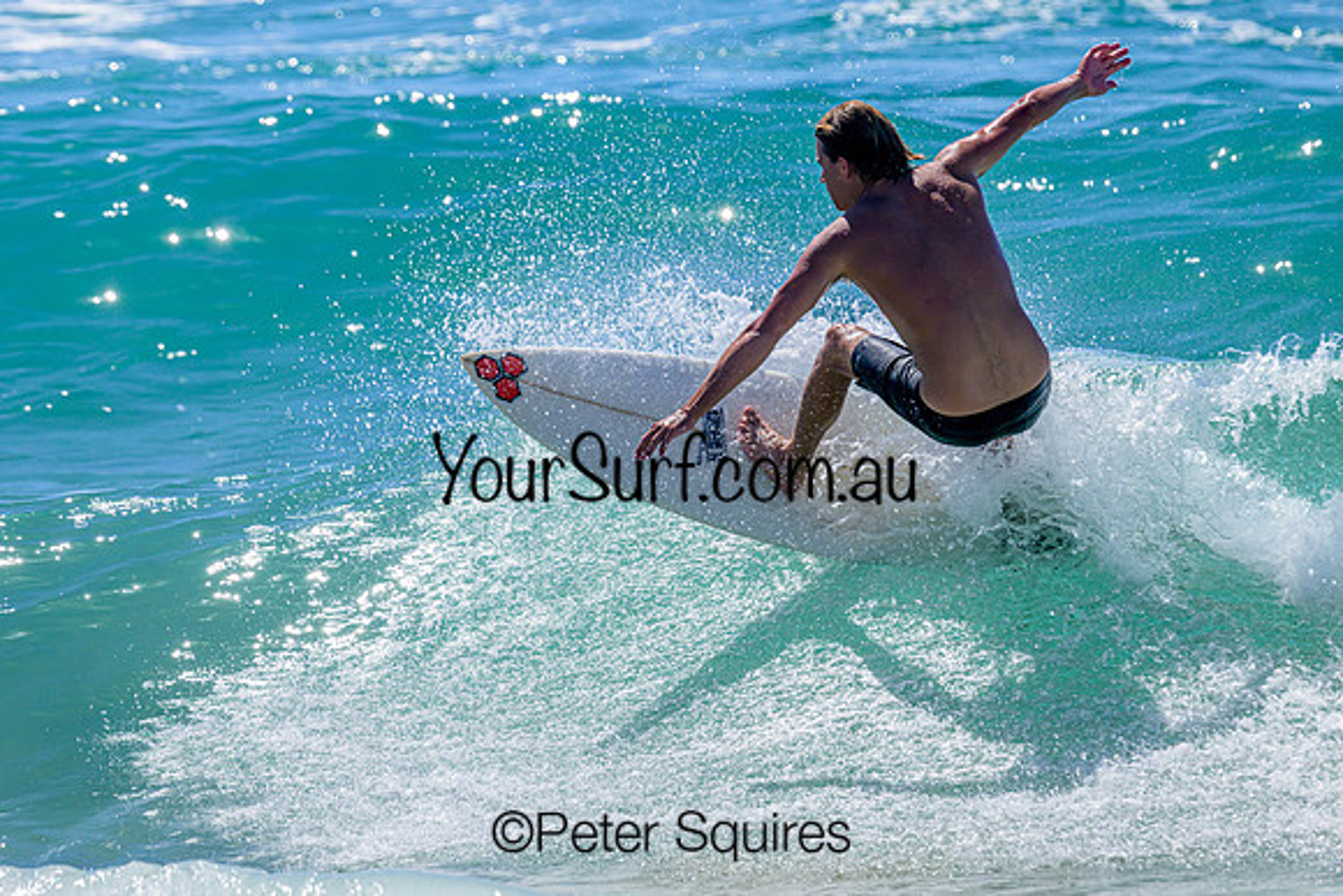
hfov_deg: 3.4
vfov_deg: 2.3
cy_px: 360
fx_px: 22304
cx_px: 669
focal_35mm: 598
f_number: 11
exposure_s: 1/2000
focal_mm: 500
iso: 500
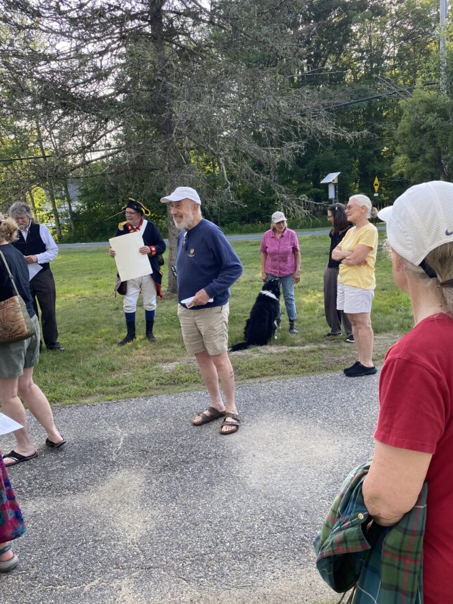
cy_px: 311
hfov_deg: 46.7
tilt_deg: -13.0
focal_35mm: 30
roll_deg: +4.9
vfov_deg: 59.9
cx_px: 252
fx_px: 523
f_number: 1.8
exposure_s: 1/268
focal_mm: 4.25
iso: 32
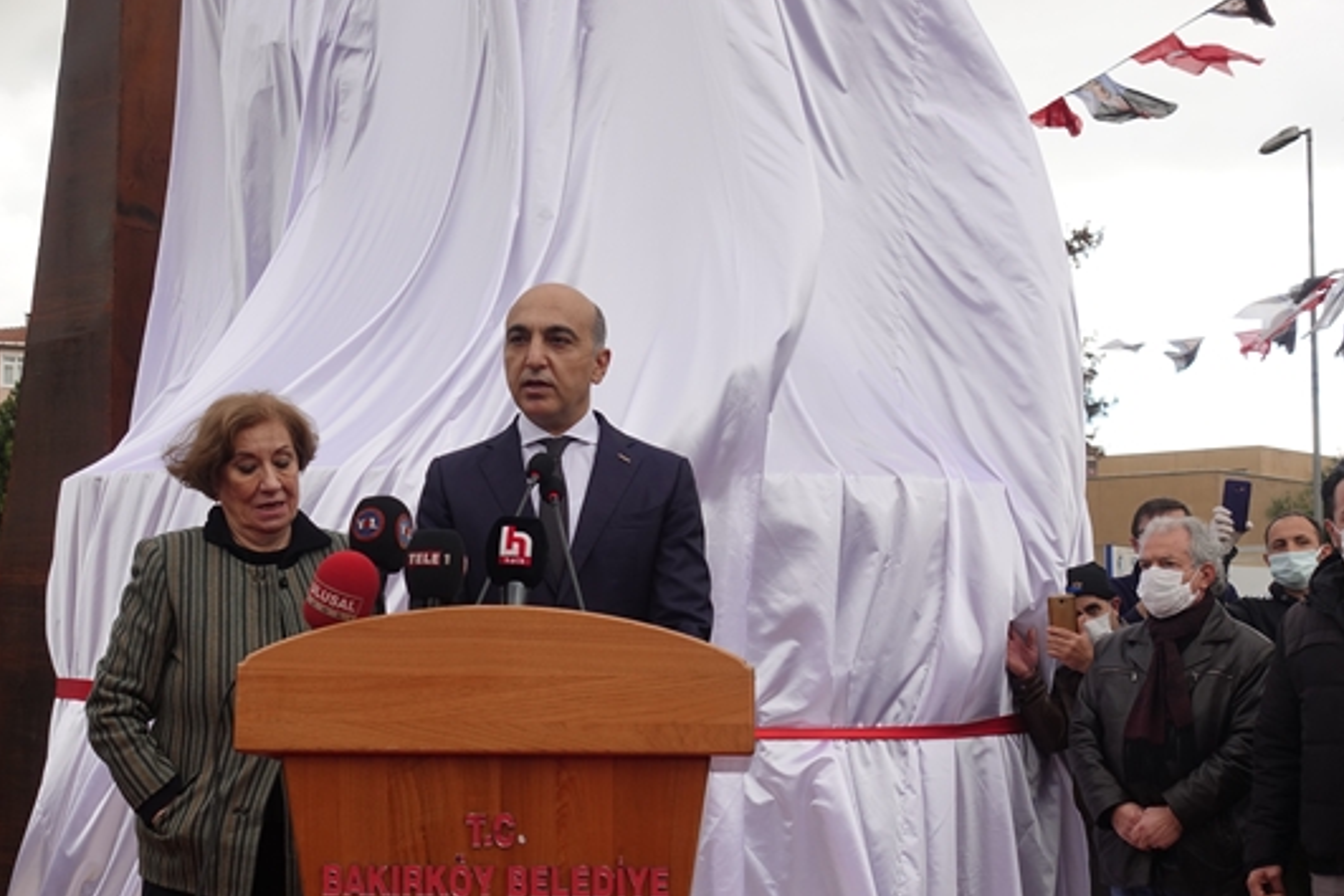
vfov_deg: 26.0
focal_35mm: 52
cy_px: 481
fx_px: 1941
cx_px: 602
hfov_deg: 38.1
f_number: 4
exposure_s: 1/250
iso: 125
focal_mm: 16.84
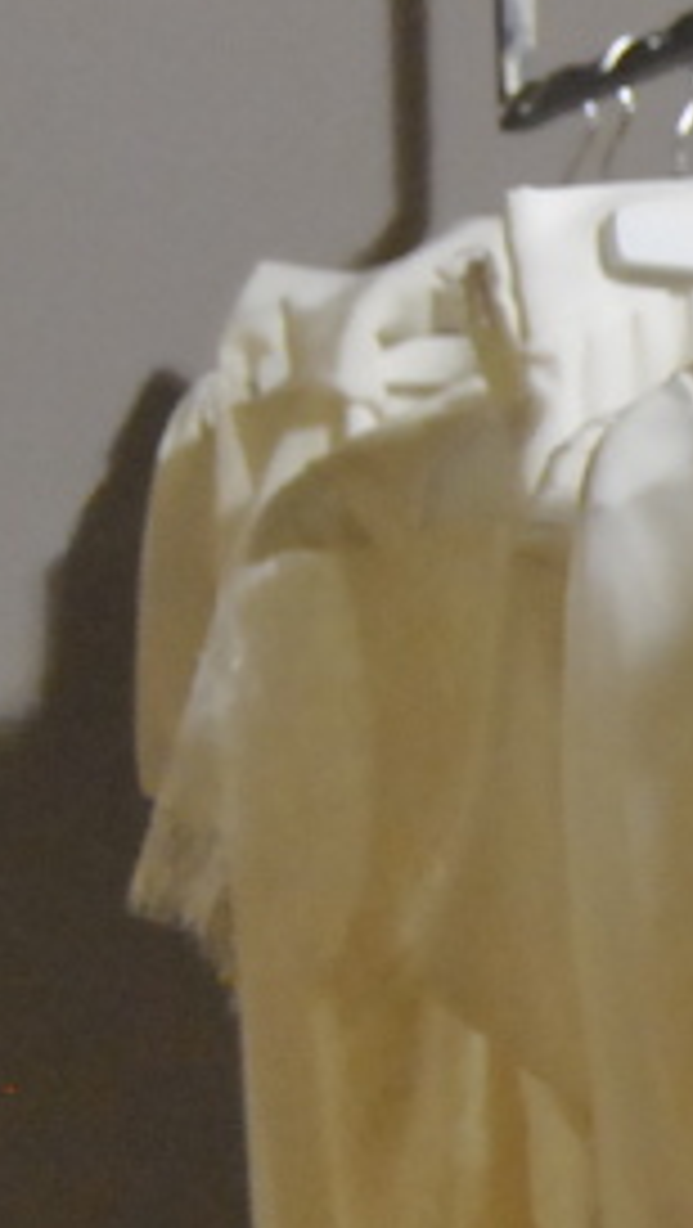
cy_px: 956
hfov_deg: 6.8
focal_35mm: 165
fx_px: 5379
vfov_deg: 13.0
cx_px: 1863
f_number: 5.6
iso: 1600
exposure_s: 1/60
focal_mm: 28
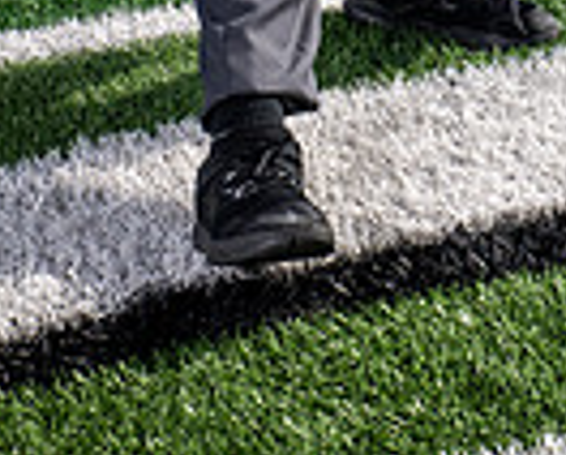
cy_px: -507
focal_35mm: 153
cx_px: 476
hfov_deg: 12.5
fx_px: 2567
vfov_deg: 9.4
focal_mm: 48
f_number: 7.1
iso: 125
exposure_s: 1/400
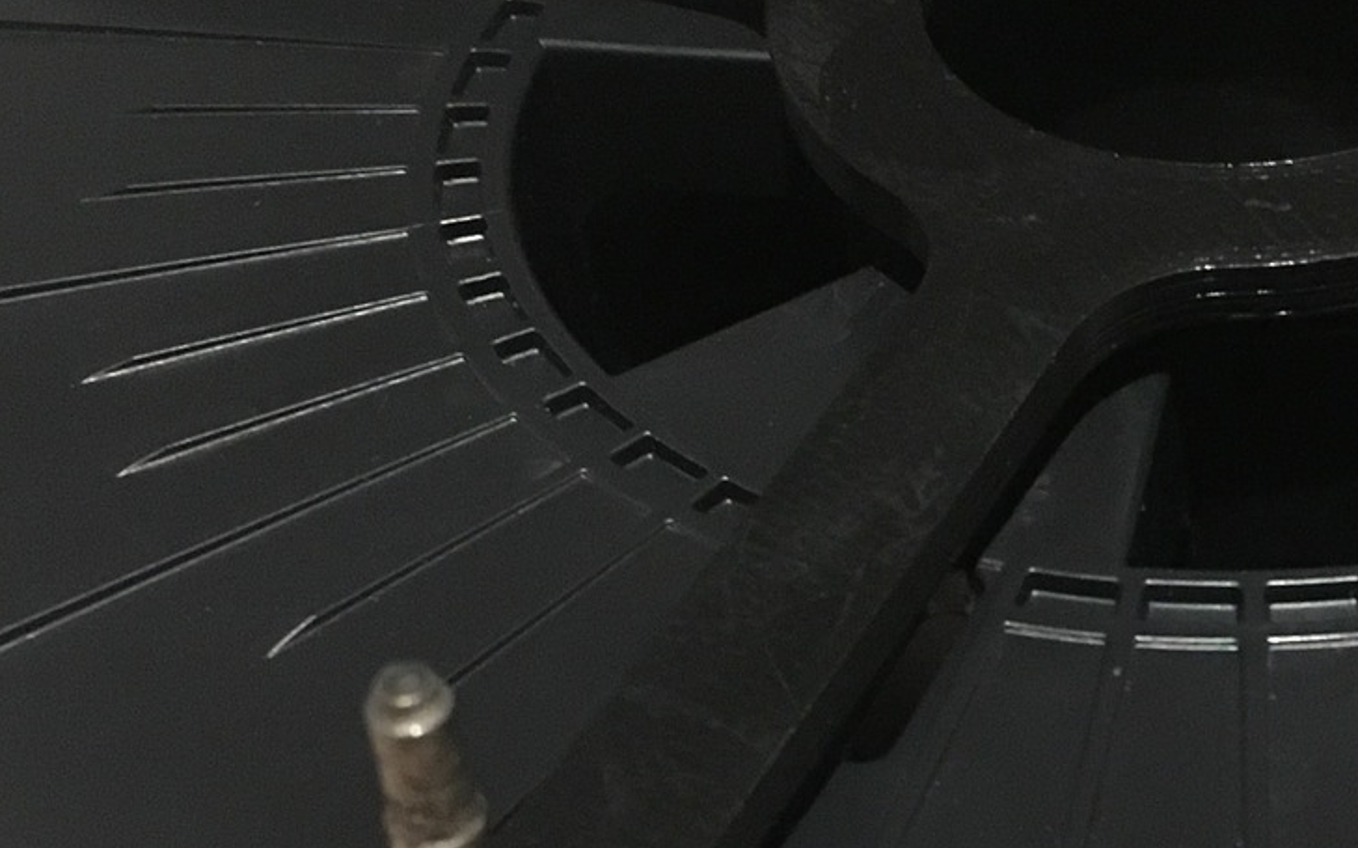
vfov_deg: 16.0
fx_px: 2997
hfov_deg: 24.7
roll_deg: +0.8
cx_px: 1248
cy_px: 645
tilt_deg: -42.7
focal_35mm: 81
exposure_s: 1/17
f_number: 2.2
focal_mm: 4.15
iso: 250
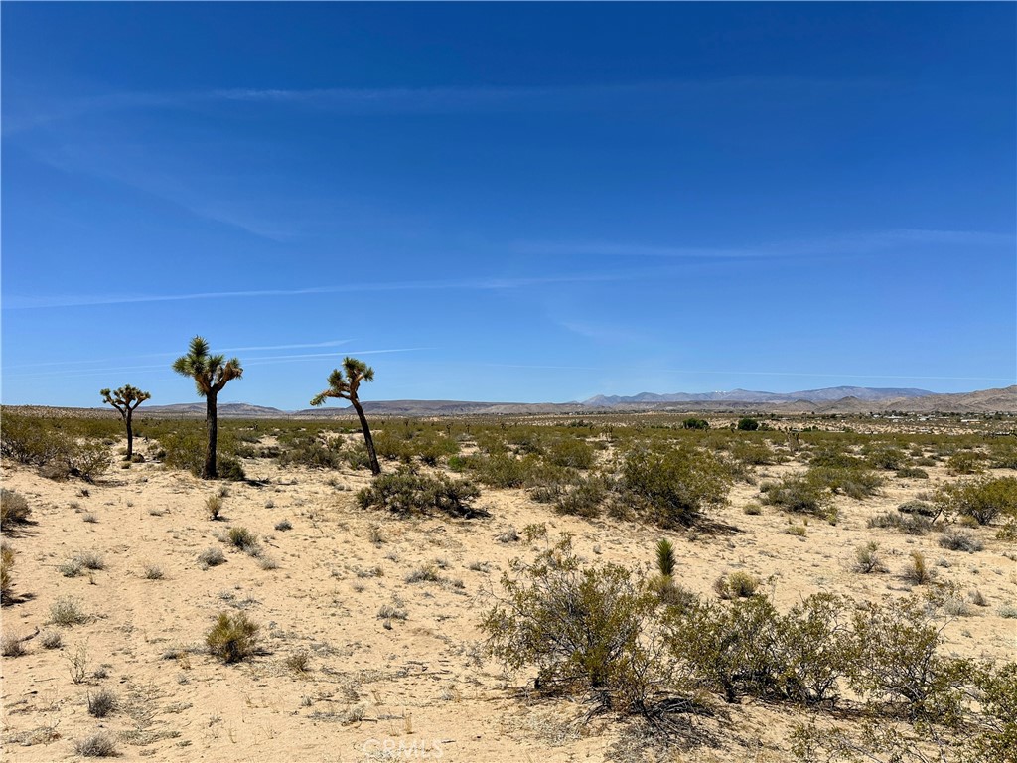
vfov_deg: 56.8
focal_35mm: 24
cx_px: 508
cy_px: 382
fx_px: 705
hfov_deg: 71.6
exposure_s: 1/9709
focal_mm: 6.86
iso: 80
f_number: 1.78
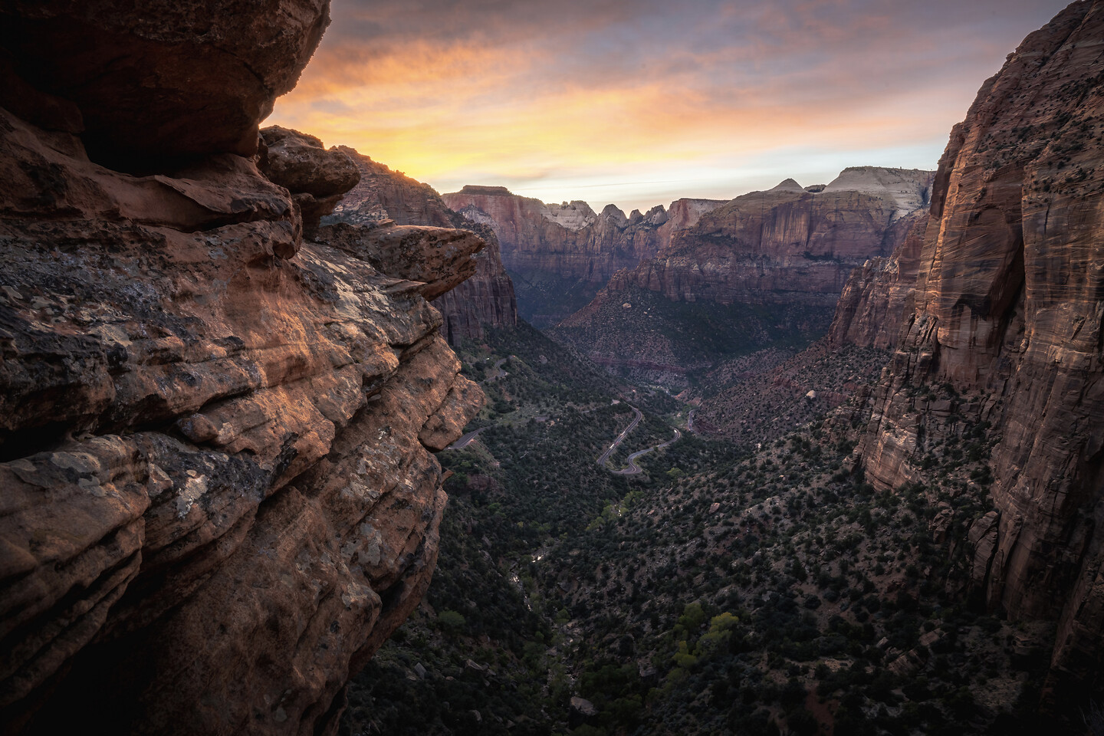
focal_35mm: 24
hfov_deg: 73.7
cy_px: 368
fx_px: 736
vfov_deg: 53.1
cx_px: 552
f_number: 22
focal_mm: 24
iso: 100
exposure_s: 1
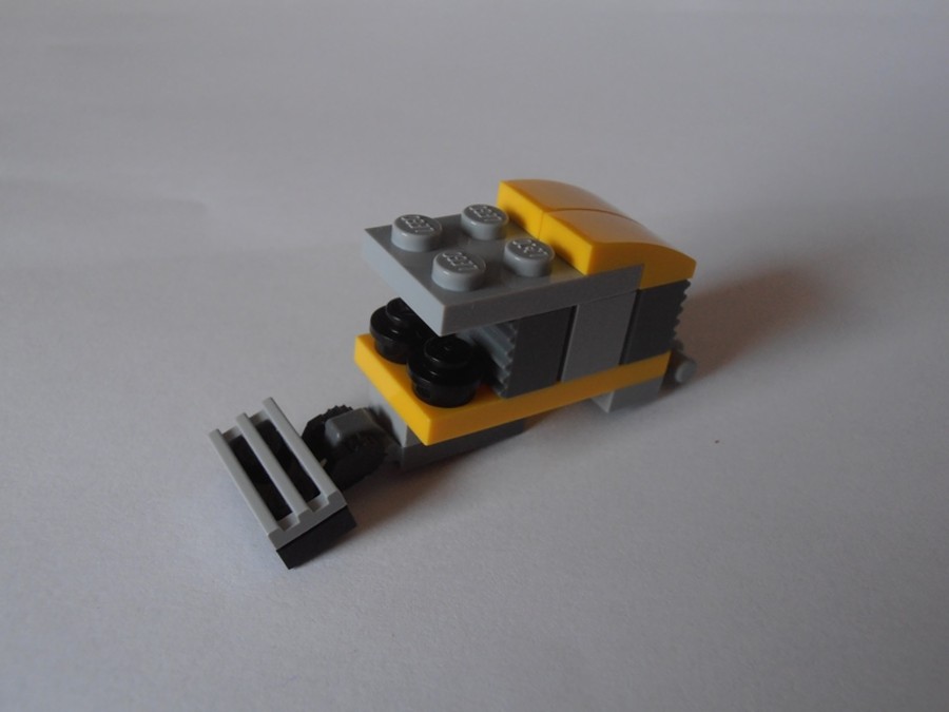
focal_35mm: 37
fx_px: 1014
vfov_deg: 38.7
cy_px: 356
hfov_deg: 50.1
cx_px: 474
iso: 125
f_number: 3.9
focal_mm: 6.61
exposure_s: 1/25
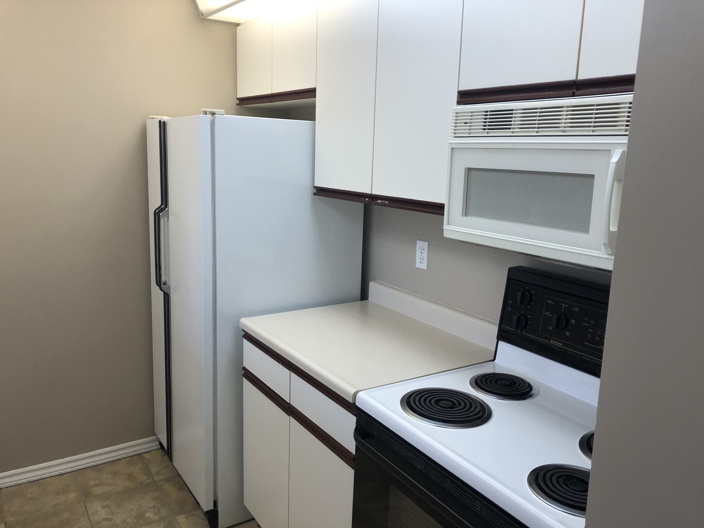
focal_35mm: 28
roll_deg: -1.3
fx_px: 569
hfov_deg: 63.4
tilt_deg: -11.9
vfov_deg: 49.7
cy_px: 264
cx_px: 352
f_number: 1.8
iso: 25
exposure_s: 1/40
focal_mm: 3.99
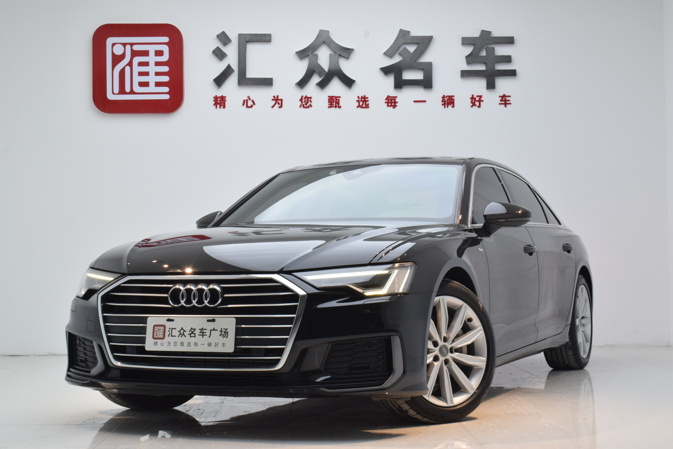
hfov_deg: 33.4
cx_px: 336
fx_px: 1122
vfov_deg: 22.6
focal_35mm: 60
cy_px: 224
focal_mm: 40
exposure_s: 1/25
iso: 1000
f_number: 18
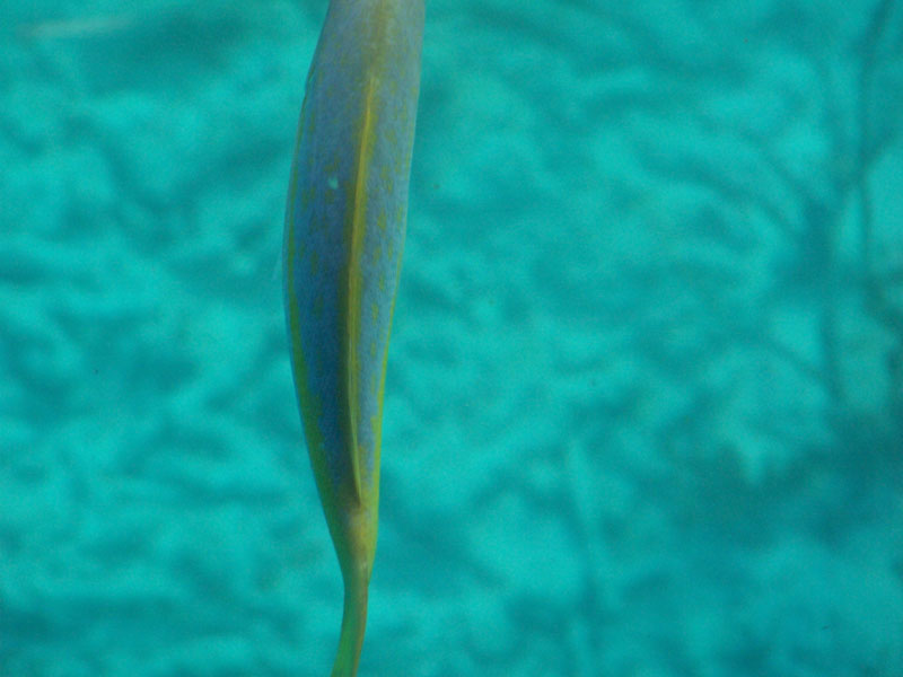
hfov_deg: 6.9
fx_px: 7513
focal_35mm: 288
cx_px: 452
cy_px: 338
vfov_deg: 5.2
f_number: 3.6
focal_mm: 47.7
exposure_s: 1/180
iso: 140
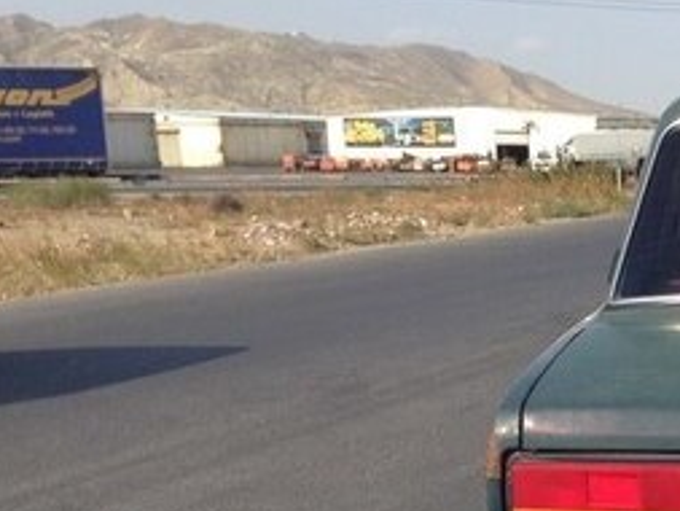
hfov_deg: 20.9
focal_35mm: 86
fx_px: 1690
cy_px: 569
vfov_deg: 16.6
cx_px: 857
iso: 50
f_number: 2.4
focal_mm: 4.12
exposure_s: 1/1205
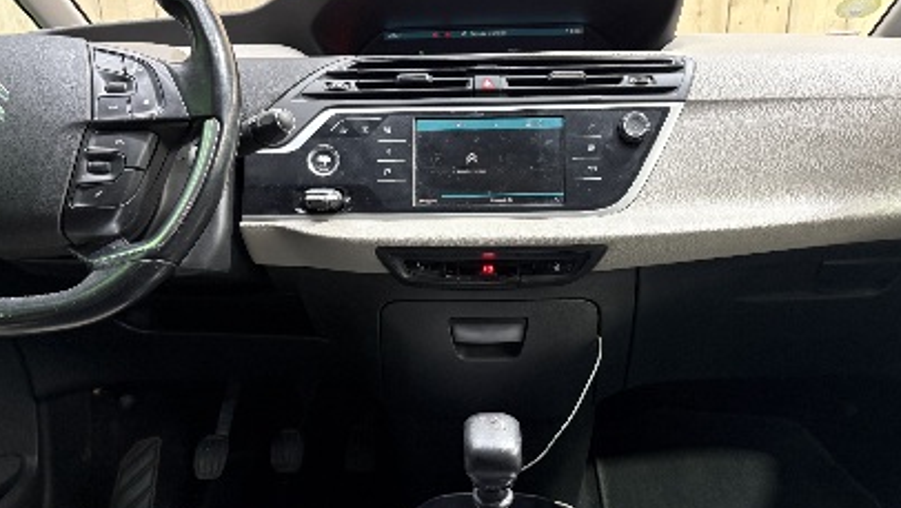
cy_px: 282
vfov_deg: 40.2
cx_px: 446
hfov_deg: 66.0
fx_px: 693
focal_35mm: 29
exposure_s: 1/50
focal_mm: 5.96
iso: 320
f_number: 1.6
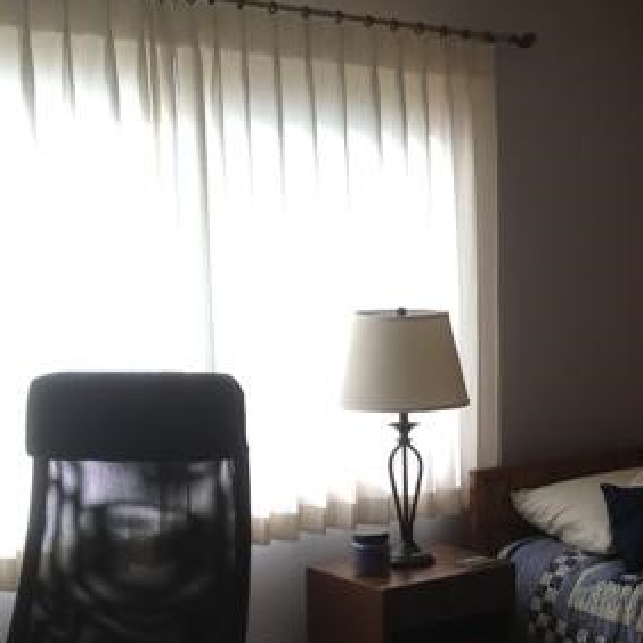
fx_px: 1471
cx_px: 563
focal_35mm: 70
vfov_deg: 24.6
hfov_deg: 24.1
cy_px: 392
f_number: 2.4
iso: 50
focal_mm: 4.28
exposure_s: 1/122
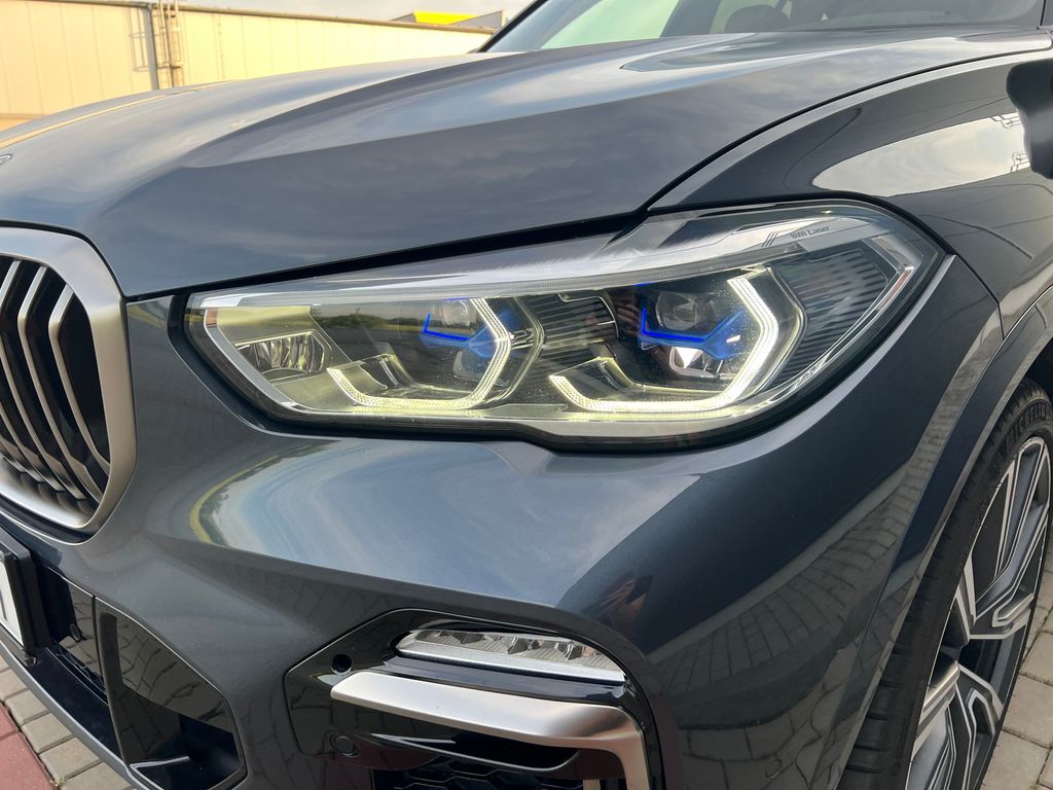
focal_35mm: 26
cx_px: 526
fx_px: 791
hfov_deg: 67.3
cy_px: 395
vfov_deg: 53.1
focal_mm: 5.7
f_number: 1.5
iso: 80
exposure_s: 1/488
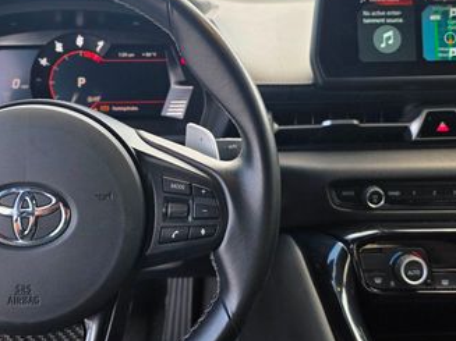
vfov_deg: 32.1
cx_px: 198
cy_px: 135
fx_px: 593
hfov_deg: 42.0
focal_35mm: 45
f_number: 1.7
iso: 40
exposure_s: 1/180
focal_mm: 6.3
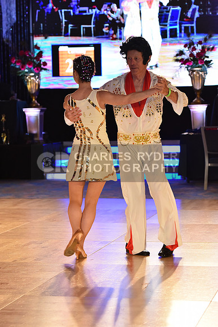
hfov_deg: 13.7
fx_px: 908
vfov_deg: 20.4
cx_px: 109
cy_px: 164
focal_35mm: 100
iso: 2000
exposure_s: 1/320
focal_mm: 100
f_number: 4.5
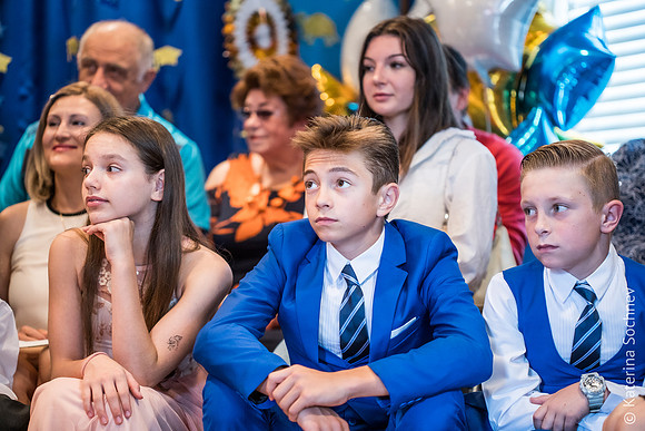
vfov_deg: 13.7
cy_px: 216
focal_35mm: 100
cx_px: 322
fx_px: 1792
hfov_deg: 20.4
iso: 1600
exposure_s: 1/80
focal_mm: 100
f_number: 2.8
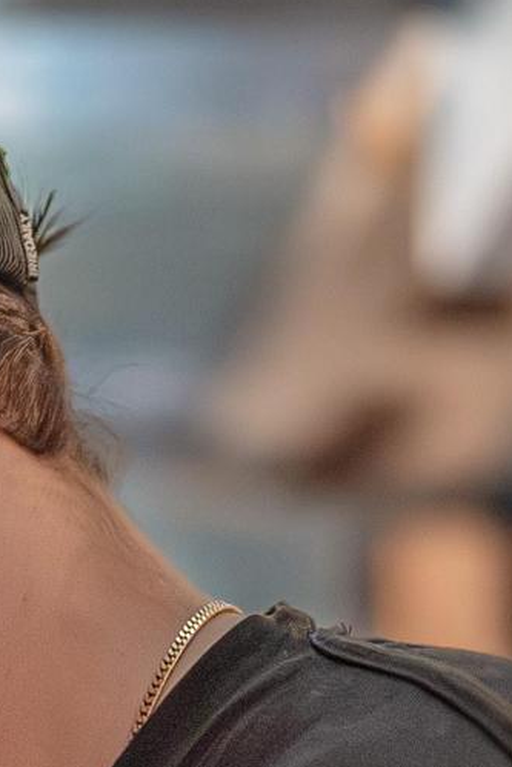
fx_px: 4306
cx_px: -452
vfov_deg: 9.6
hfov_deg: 6.6
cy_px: 1466
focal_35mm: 202
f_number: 1.2
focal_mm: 35
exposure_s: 1/160
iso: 10000
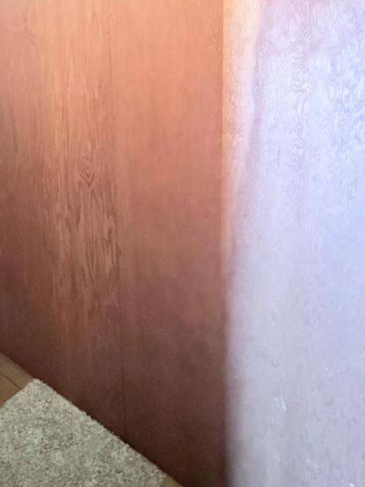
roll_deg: +2.3
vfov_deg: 64.2
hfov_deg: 51.2
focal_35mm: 26
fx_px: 366
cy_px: 136
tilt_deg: -6.6
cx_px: 100
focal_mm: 2.22
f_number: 2.2
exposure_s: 1/40
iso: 1600
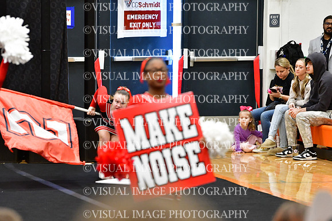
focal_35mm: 255
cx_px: 166
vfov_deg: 5.4
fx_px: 2352
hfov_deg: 8.1
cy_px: 110
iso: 5000
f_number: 3.5
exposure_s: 1/500
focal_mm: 170
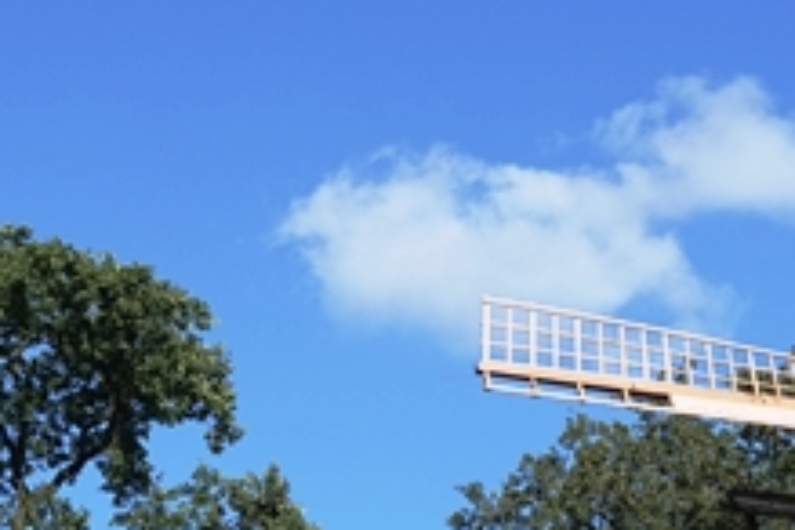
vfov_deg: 8.9
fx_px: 3356
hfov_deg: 13.2
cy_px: 604
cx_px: 904
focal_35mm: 152
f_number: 7.1
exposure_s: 1/400
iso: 100
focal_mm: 18.92
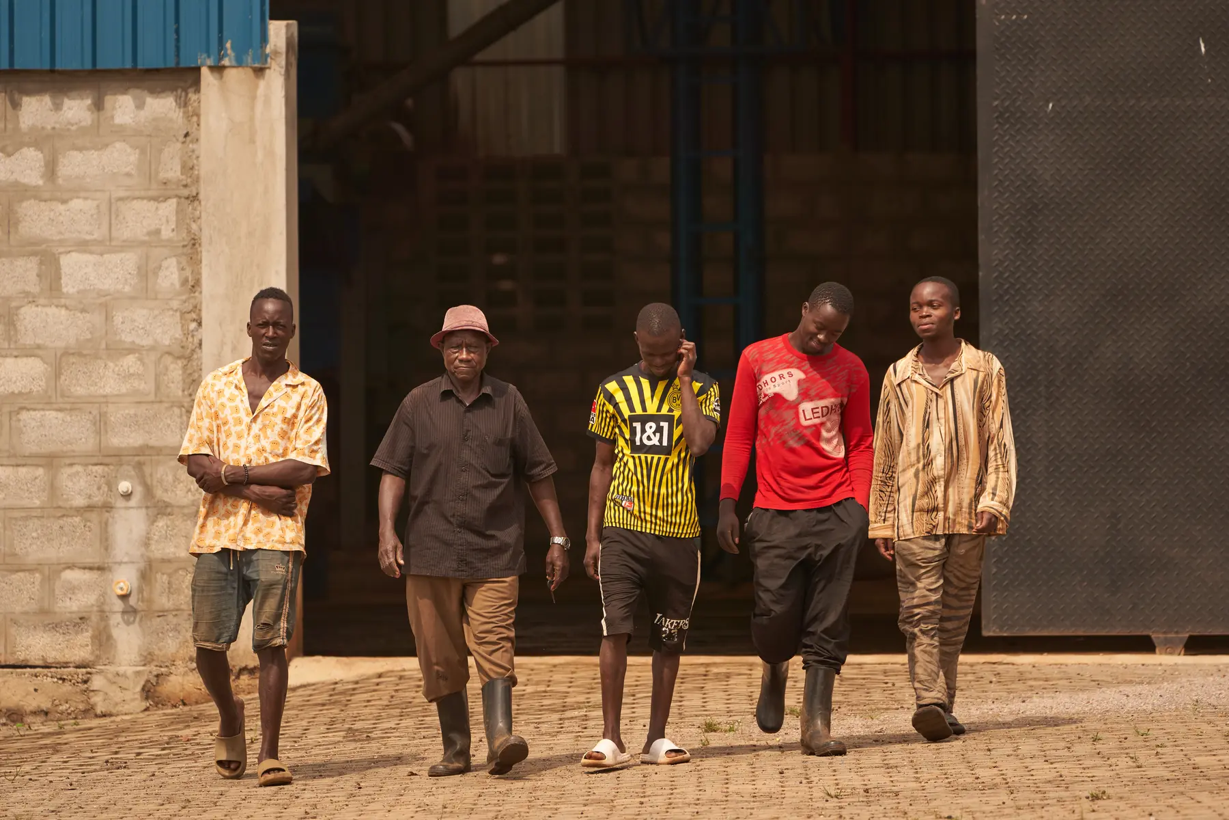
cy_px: 410
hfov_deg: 7.8
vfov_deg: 5.2
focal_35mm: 265
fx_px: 9046
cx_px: 614
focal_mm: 265
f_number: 5.6
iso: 250
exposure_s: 1/1000
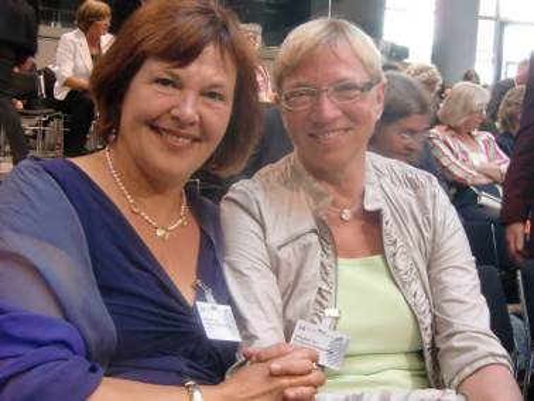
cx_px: 267
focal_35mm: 55
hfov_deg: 34.9
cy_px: 200
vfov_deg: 26.6
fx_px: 849
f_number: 4.2
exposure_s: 1/20
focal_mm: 9.8
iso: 400
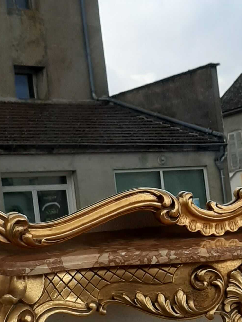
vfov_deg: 24.6
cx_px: 147
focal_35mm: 79
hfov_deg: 18.6
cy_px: 210
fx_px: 737
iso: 40
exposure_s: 1/1279
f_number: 1.7
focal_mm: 3.93
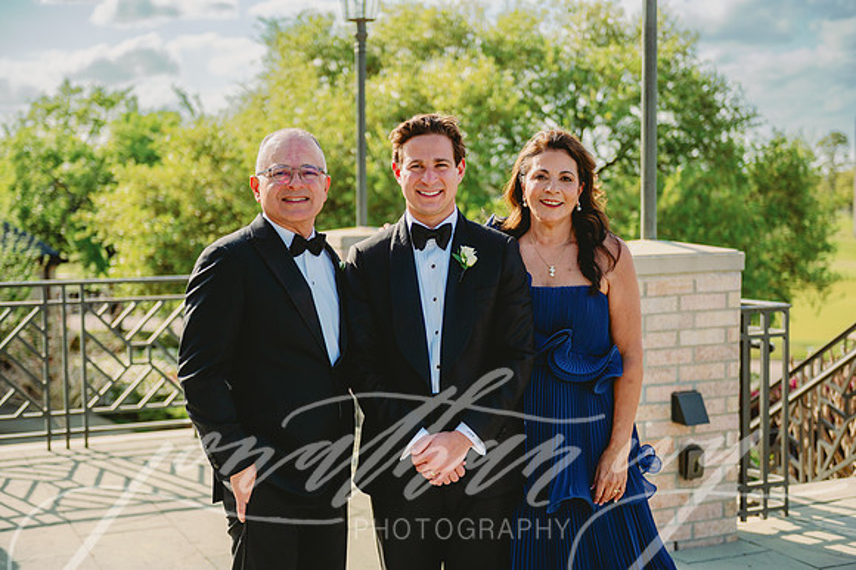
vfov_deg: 26.0
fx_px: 1236
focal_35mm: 52
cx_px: 428
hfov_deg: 38.2
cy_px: 285
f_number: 2.8
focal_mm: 52
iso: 100
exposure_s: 1/2000
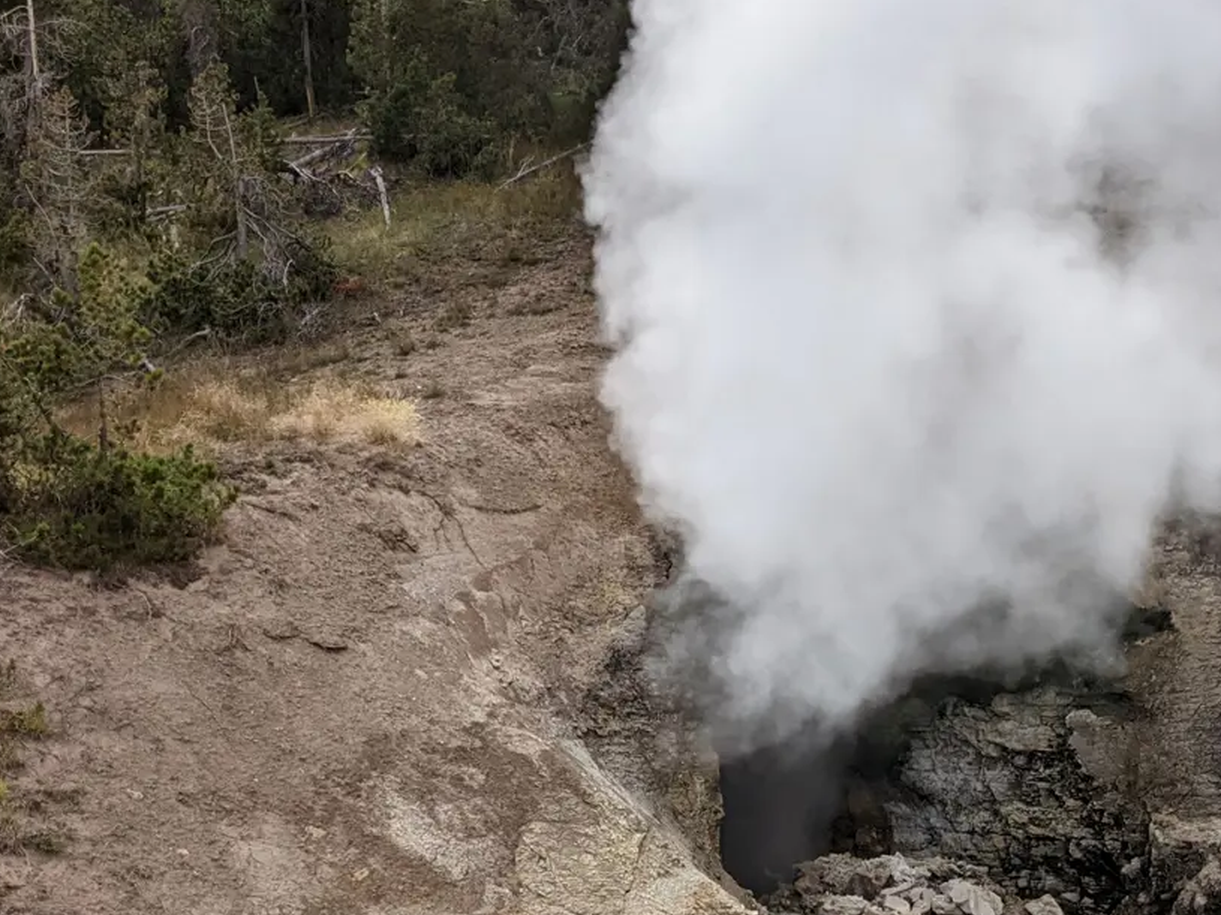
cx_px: 876
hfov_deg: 35.6
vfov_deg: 26.8
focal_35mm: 53
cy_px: 776
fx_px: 1869
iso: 57
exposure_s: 1/4673
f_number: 1.73
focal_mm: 4.38
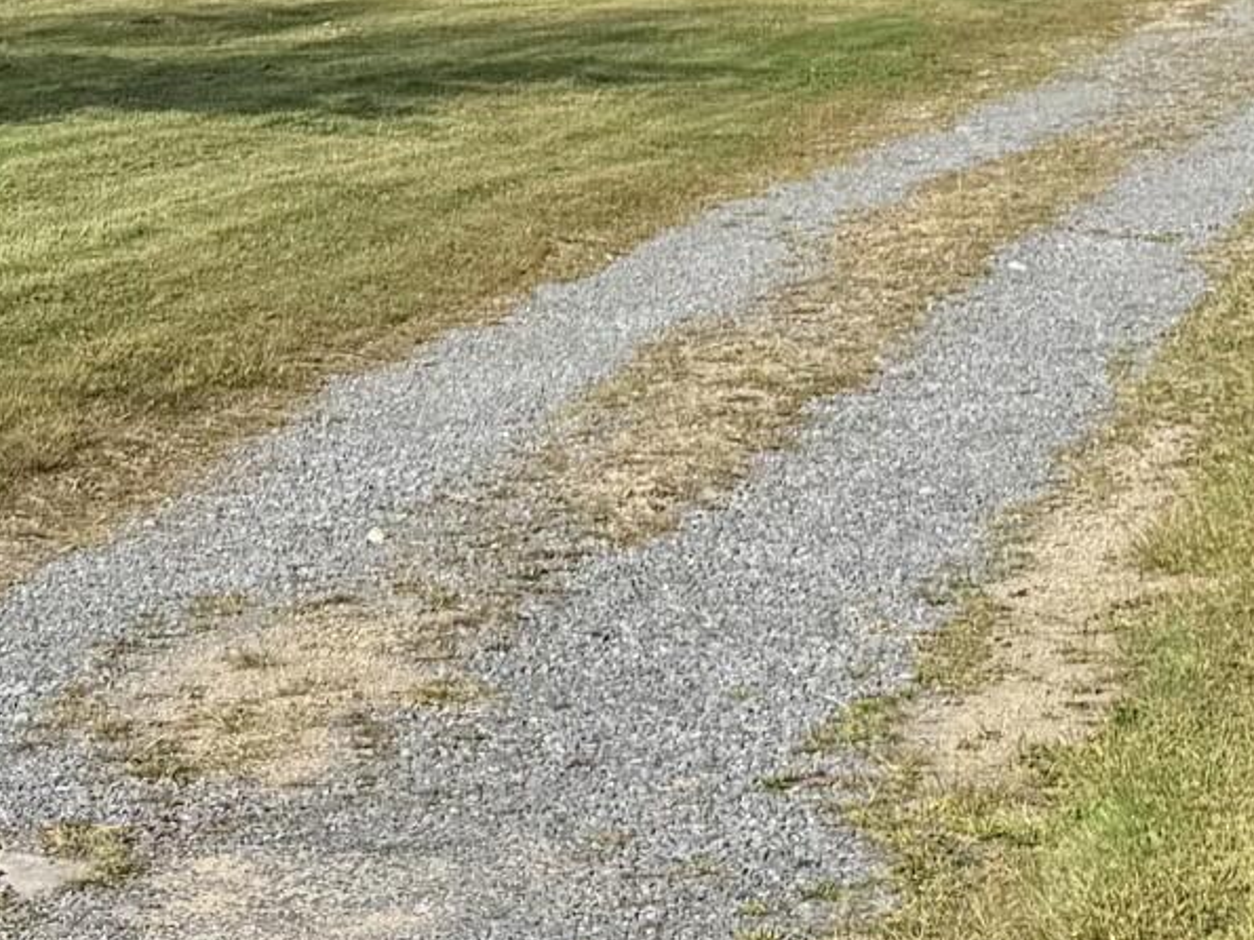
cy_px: -776
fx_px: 4382
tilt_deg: +9.4
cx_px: 152
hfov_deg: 16.1
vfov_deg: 11.3
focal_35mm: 121
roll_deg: +0.7
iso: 80
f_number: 1.78
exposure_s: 1/2959
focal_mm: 6.76
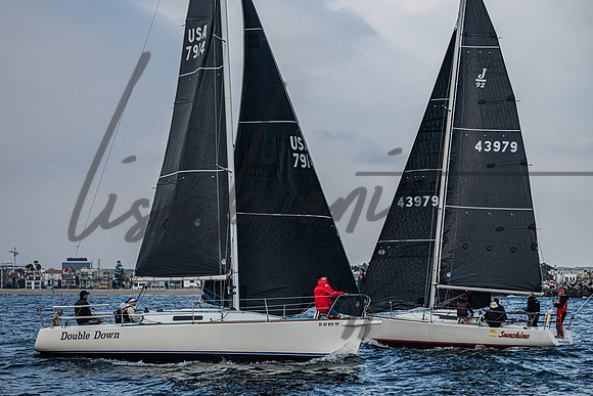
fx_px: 1840
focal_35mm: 112
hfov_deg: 18.3
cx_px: 267
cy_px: 183
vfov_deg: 12.3
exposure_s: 1/1600
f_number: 5.6
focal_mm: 100
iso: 400
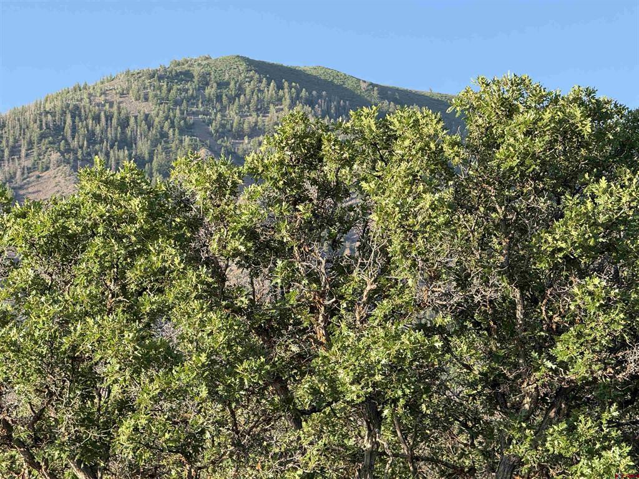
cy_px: 240
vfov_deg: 12.3
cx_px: 320
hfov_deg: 16.4
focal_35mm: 120
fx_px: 2215
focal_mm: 15.66
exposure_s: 1/232
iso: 64
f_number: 2.8
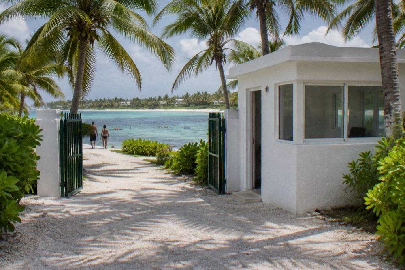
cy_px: 135
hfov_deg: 40.4
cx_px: 202
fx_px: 551
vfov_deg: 27.5
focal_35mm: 49
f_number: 5.6
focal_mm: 49
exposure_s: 1/800
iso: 200
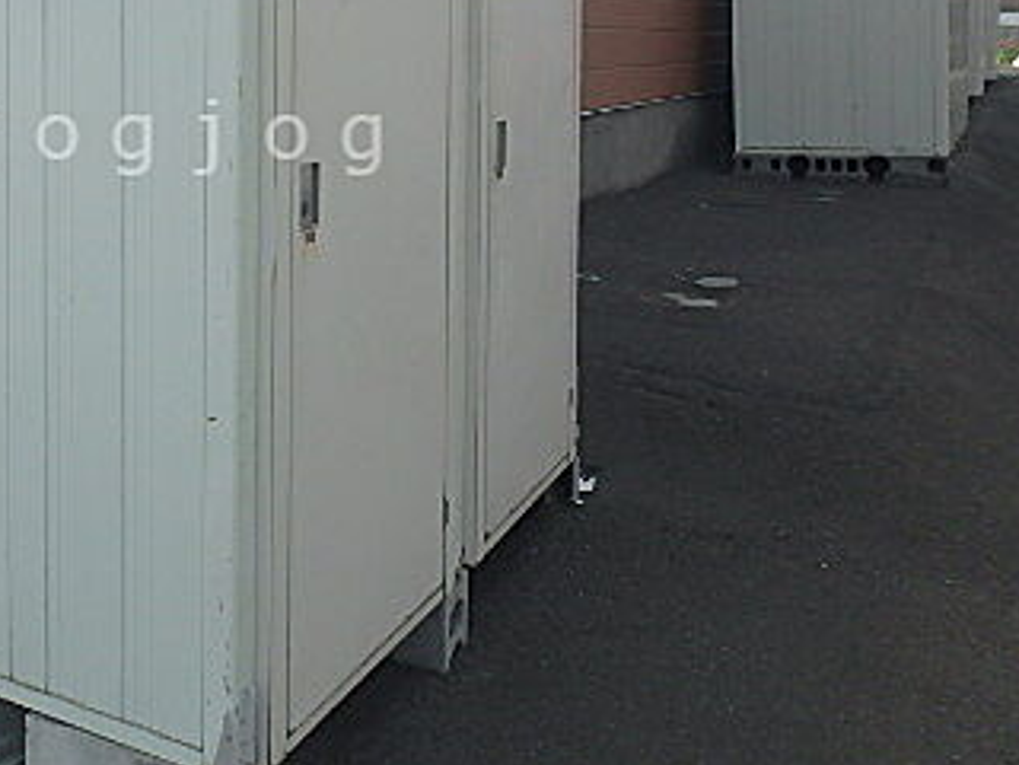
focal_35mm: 42
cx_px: 182
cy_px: 137
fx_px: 1236
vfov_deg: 33.2
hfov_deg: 42.5
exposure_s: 1/800
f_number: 3.5
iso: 125
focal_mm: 3.7
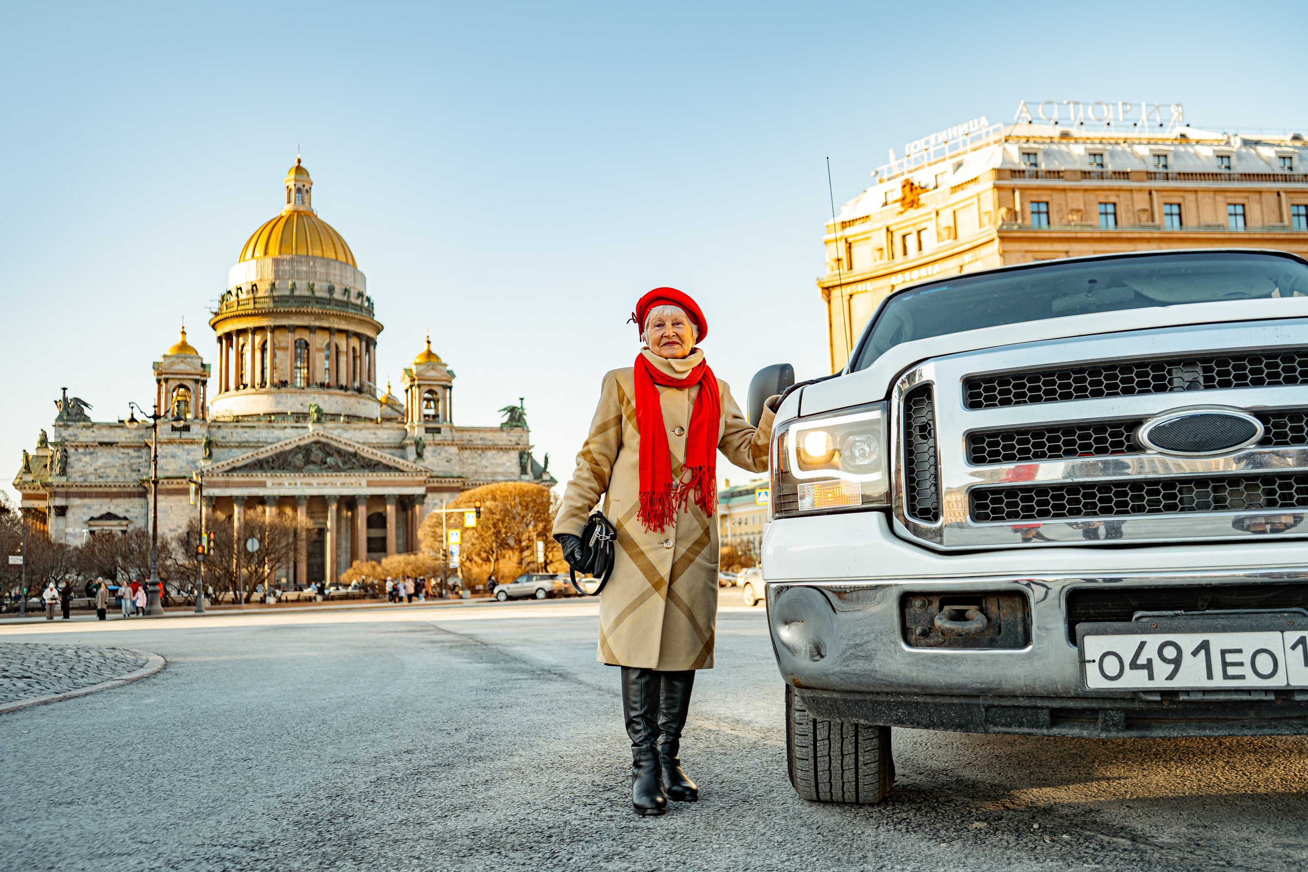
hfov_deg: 60.3
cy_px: 436
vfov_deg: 42.3
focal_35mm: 31
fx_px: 1126
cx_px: 654
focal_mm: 31
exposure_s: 1/200
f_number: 4
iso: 100
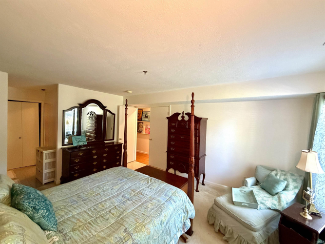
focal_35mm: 14
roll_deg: -2.6
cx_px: 162
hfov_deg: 102.1
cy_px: 122
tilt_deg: -1.6
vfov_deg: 85.7
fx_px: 131
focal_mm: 2.22
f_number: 2.2
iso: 500
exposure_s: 1/60
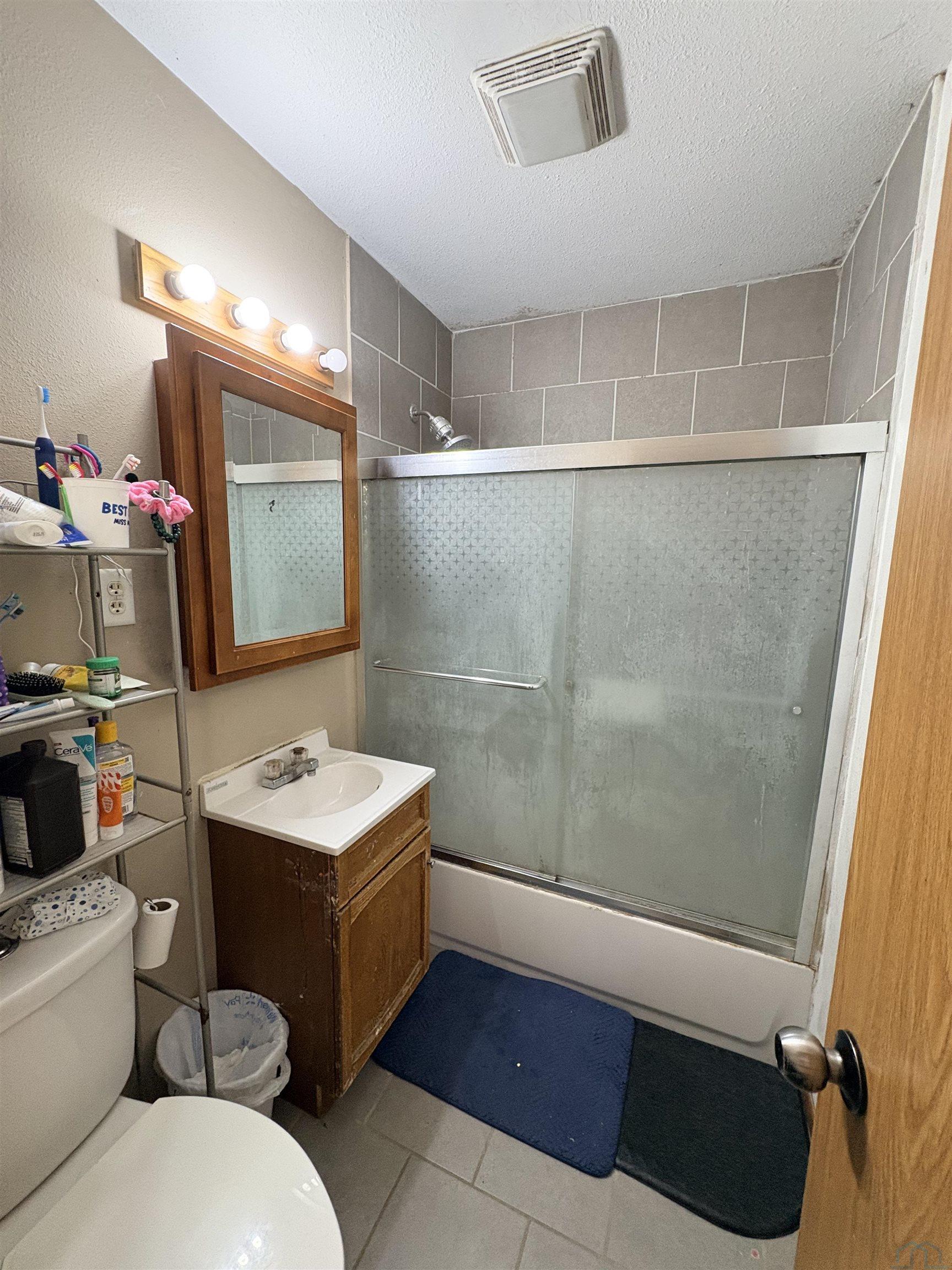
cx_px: 476
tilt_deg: -7.6
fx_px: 513
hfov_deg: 85.7
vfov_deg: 102.1
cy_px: 635
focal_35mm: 14
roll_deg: -1.5
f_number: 2.2
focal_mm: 2.22
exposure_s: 1/60
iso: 320
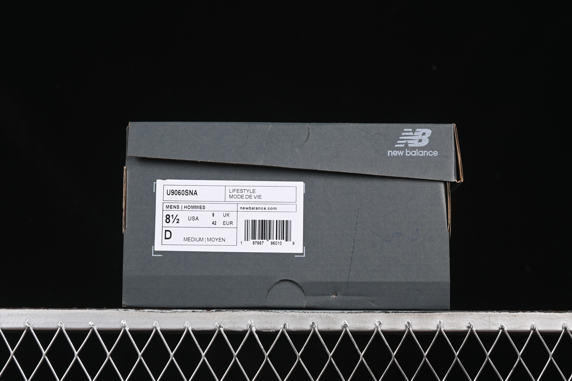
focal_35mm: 75
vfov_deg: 18.2
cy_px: 190
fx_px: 1192
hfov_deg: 27.0
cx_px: 286
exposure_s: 1/60
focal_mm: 50
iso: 160
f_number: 6.3
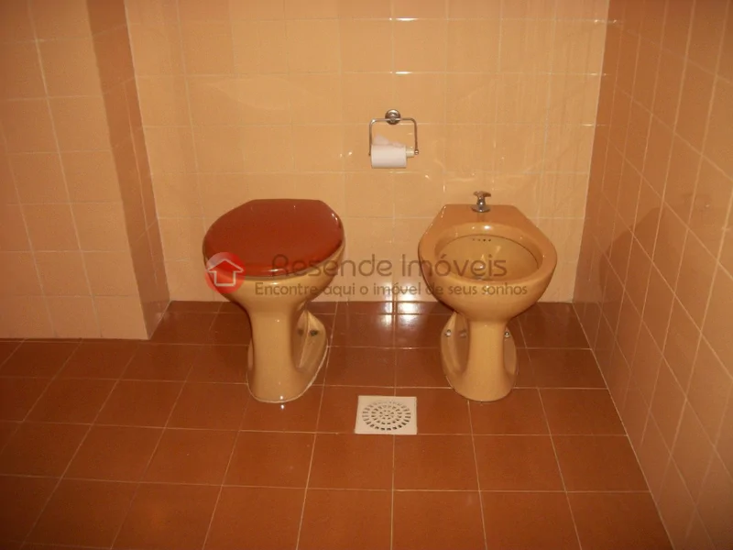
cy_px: 275
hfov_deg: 56.8
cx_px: 366
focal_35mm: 32
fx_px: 678
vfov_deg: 44.2
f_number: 2.9
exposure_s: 1/60
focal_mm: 5.7
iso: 160
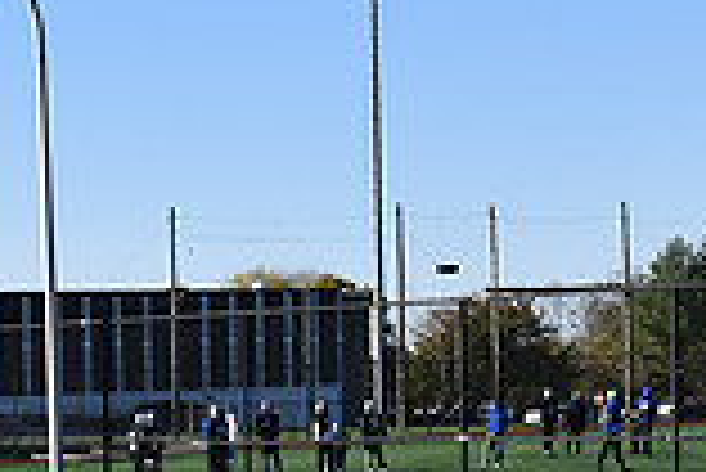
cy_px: 569
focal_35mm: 133
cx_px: -220
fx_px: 2611
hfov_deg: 14.7
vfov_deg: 10.2
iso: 200
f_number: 9
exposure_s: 1/320
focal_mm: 24
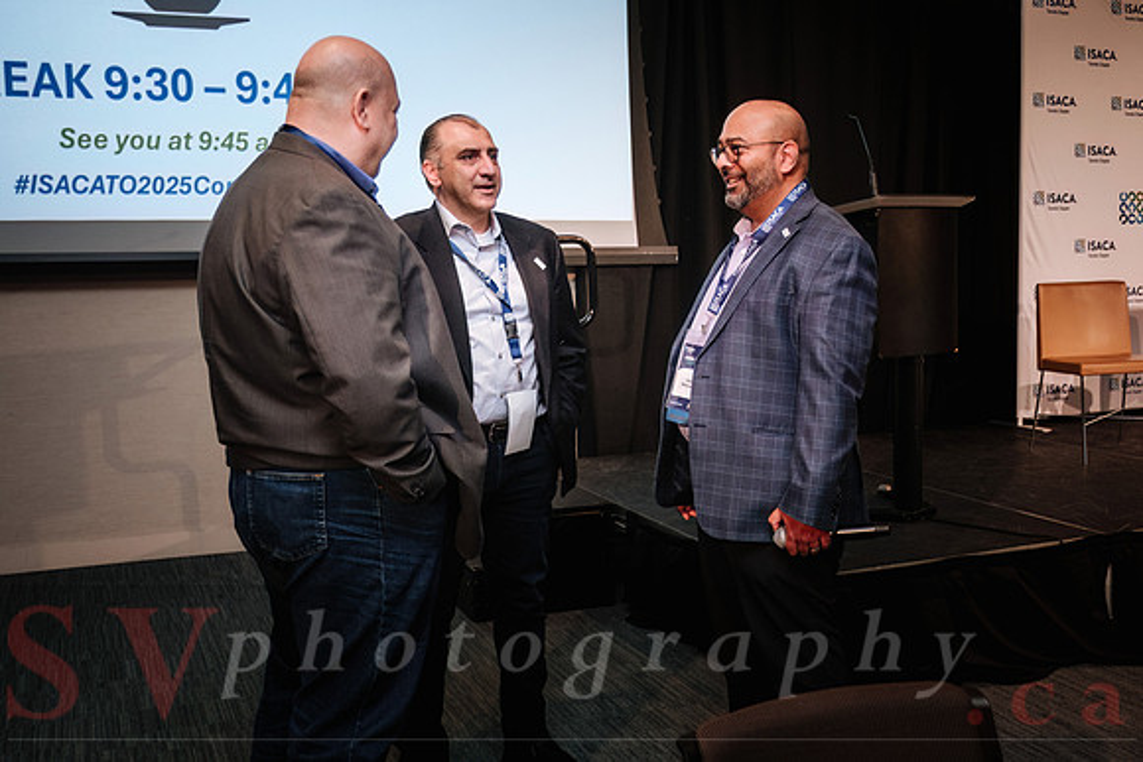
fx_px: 1271
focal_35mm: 40
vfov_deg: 33.4
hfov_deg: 48.2
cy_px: 387
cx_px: 665
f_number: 2.8
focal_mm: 22.7
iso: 800
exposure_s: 1/80
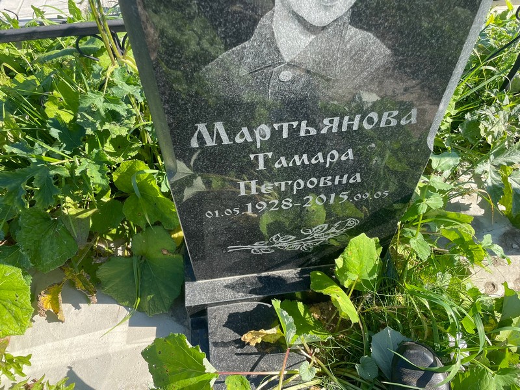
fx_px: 391
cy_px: 195
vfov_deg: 53.1
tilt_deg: -53.1
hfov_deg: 67.3
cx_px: 260
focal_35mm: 26
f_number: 1.6
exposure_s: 1/694
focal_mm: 4.2
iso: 32
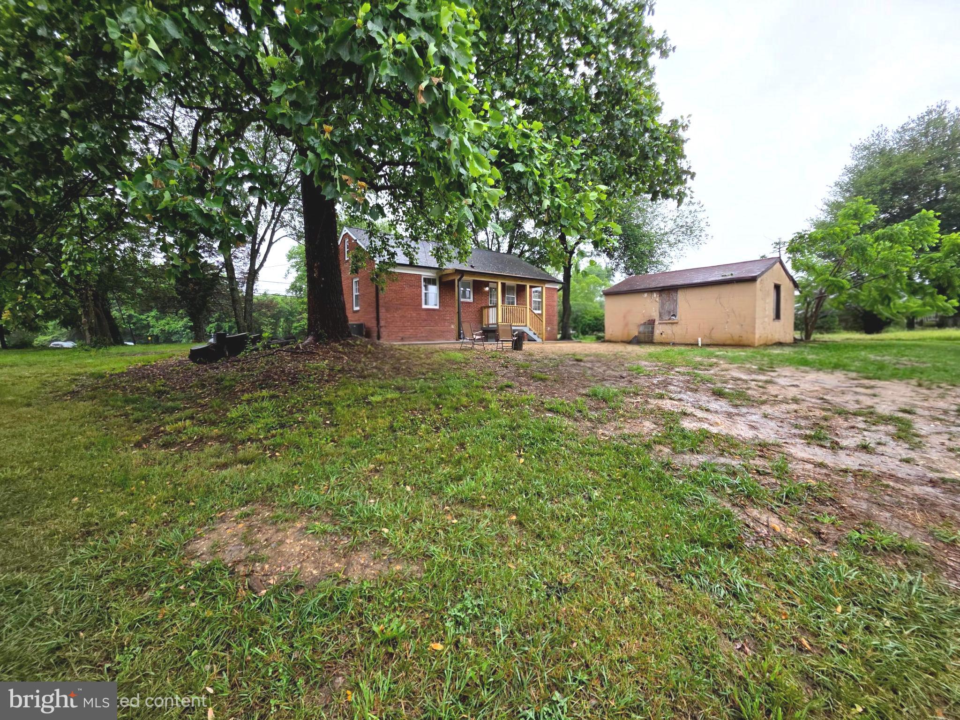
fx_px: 361
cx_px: 480
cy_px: 360
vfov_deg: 89.9
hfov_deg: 106.2
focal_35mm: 13
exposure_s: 1/400
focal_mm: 2.2
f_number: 1.9
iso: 40
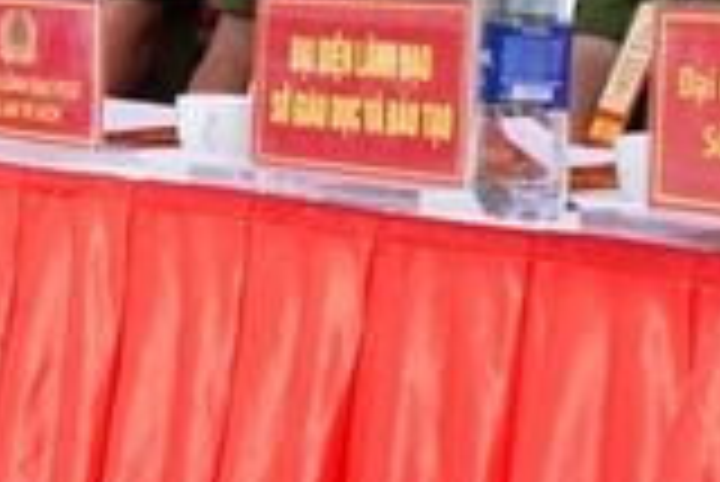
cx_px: 153
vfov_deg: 8.4
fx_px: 3243
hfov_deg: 12.6
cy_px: -92
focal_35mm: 162
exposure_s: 1/60
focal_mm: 37
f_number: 20
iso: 400
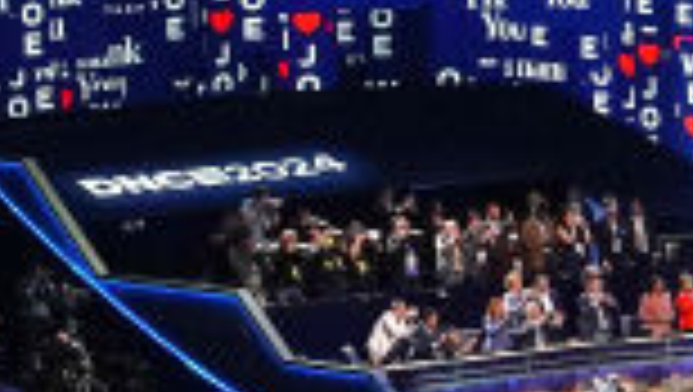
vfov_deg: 3.6
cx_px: 1462
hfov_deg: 6.1
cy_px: 79
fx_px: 6273
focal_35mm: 341
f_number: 6.3
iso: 2500
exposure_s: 1/160
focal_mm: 49
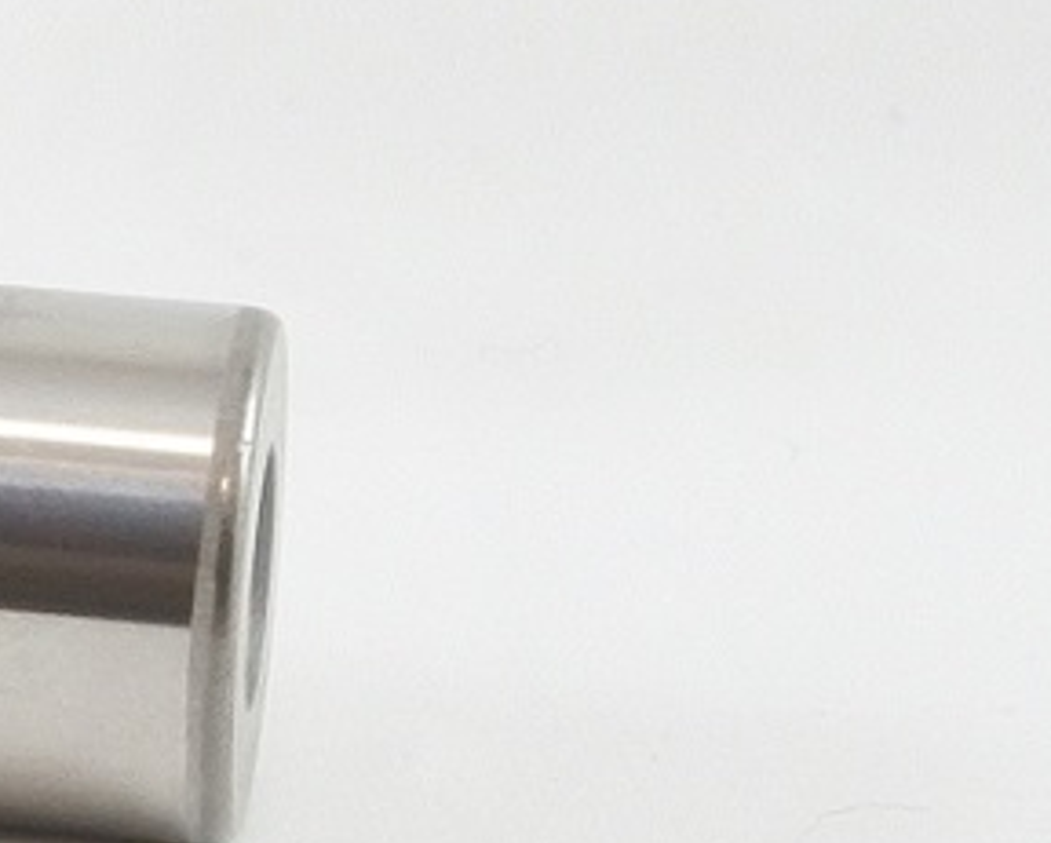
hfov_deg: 5.6
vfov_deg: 4.8
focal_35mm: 322
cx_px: -2224
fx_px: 10026
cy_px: -46
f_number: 4.5
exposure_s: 1/125
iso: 500
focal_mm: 19.7
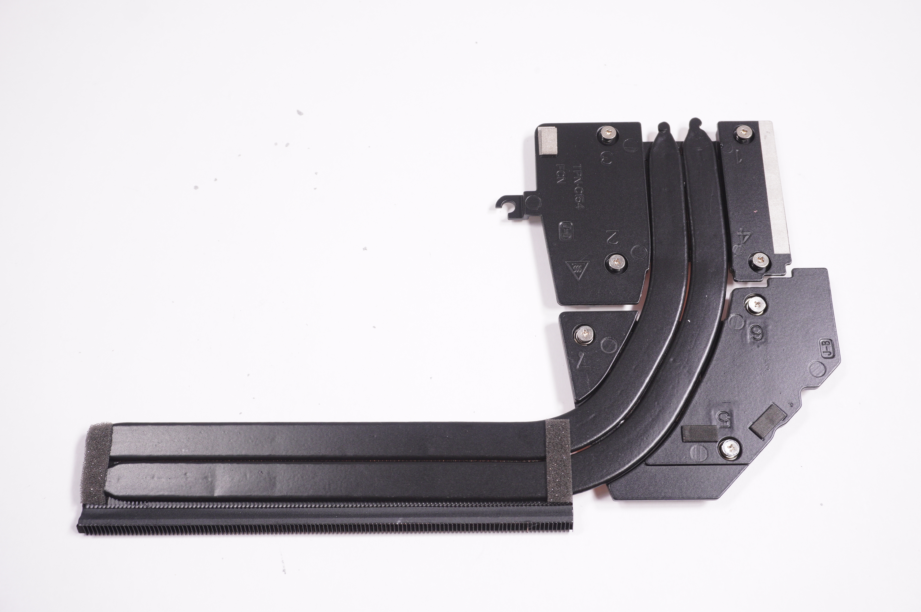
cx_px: 460
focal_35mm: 38
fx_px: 959
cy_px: 306
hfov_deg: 51.3
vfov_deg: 35.4
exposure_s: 1/160
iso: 400
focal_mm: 25
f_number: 5.6
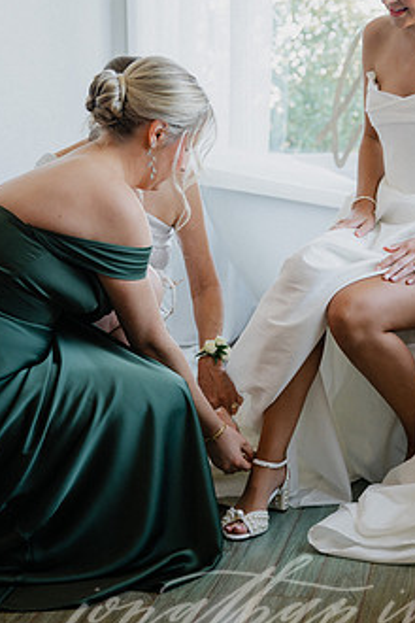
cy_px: 262
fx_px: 1107
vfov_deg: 31.4
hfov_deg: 21.2
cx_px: 257
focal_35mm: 64
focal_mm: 47
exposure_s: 1/200
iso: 640
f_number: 3.2
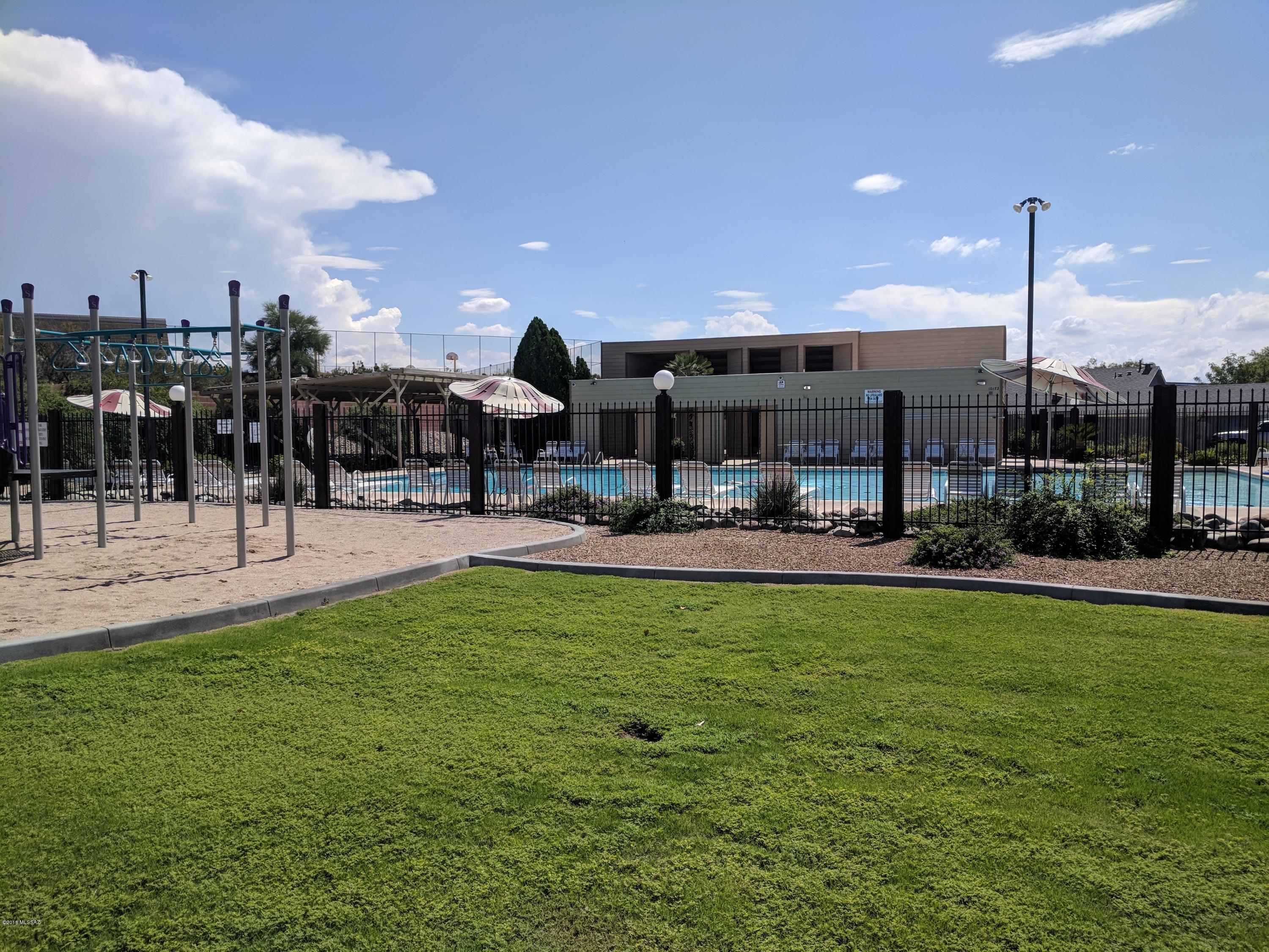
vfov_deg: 53.1
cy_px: 476
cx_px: 634
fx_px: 953
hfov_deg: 67.3
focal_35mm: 26
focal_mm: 4.67
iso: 51
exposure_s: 1/3106
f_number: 2
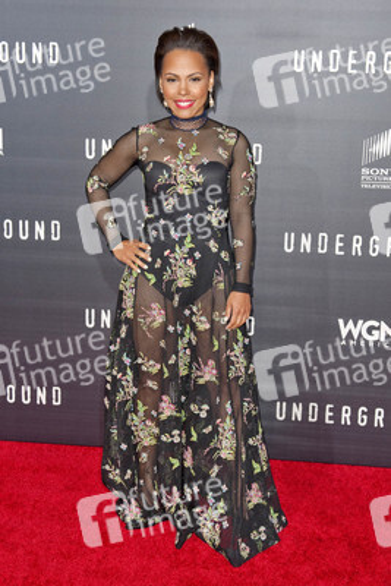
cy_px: 293
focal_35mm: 45
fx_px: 732
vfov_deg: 43.6
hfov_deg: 29.9
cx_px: 196
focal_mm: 45
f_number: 4.5
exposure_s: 1/400
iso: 800
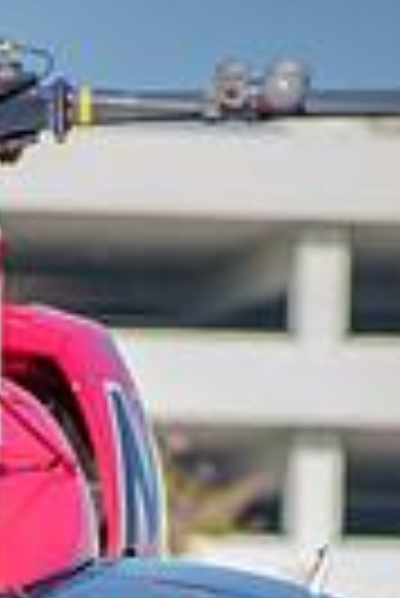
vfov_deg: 2.5
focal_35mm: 809
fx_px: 13447
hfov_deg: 1.7
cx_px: -81
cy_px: 980
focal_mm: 160
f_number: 5
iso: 100
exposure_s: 1/400
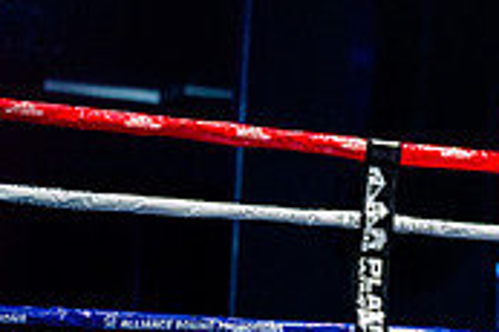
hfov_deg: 11.6
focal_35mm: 168
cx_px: 811
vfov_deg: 8.1
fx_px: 2326
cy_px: 65
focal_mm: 50
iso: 6400
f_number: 1.4
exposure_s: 1/1600
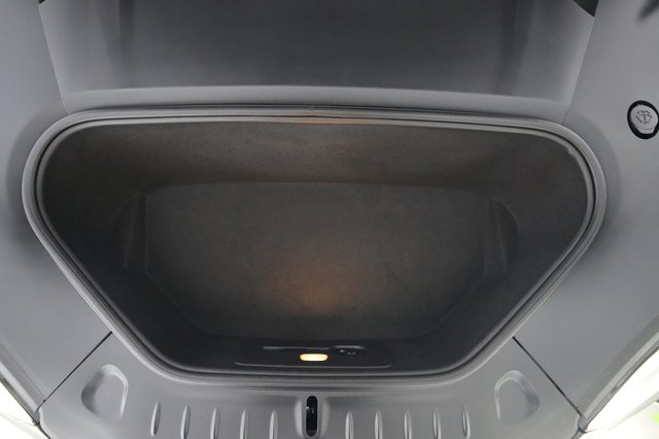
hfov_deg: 73.8
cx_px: 330
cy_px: 220
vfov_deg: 53.1
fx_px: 439
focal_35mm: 24
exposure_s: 1/100
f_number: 2.8
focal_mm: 24
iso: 12800
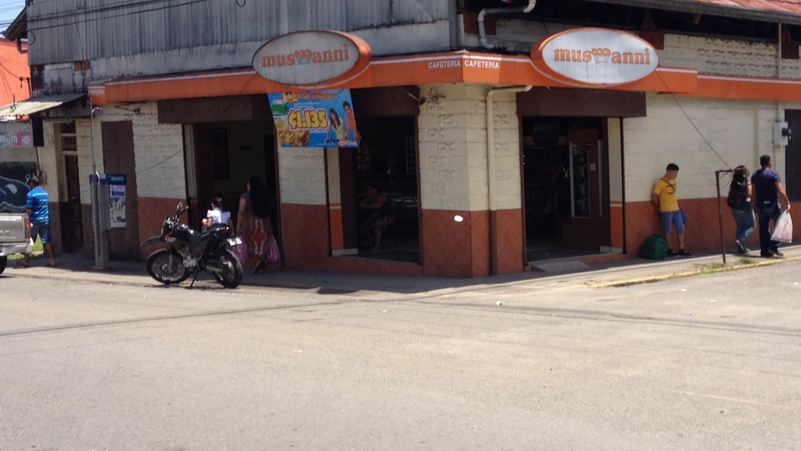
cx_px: 513
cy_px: 268
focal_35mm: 64
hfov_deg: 32.6
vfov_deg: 18.8
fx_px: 1359
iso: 50
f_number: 2.4
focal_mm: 4.28
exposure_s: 1/1151
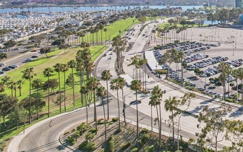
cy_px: 5
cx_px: 259
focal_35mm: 48
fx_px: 318
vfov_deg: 25.7
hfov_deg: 36.3
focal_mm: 8.4
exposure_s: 1/2000
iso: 100
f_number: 2.8
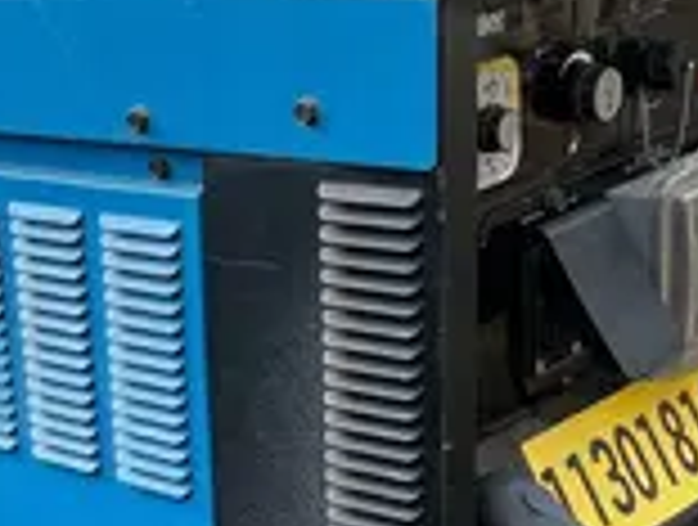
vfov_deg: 15.7
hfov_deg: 20.8
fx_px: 1859
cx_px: 54
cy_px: 569
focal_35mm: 92
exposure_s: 1/179
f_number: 1.6
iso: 40
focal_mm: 5.1
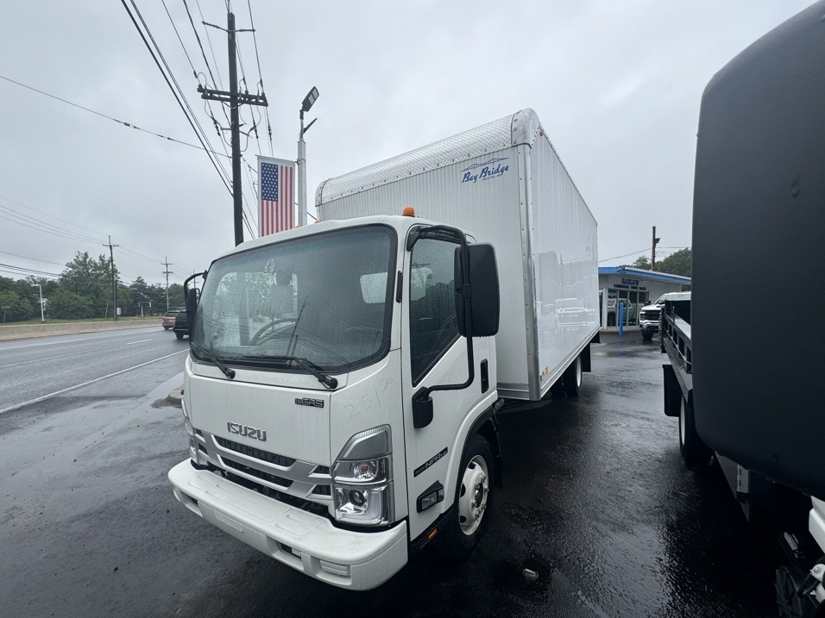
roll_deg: -0.6
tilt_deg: -1.3
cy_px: 324
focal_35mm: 15
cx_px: 403
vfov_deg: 81.7
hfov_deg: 98.2
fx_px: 357
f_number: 2.2
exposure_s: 1/1395
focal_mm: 2.22
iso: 50
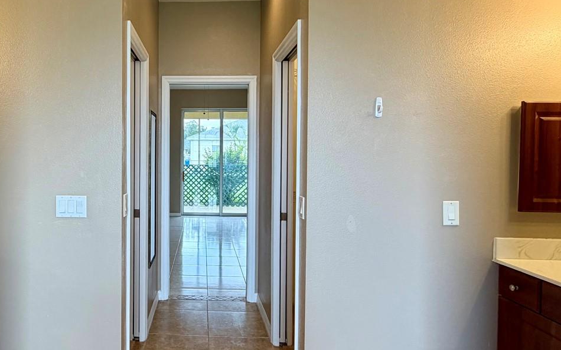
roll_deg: +0.1
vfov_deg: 49.2
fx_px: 382
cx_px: 184
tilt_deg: -1.0
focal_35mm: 25
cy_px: 158
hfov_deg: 70.3
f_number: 2.2
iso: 125
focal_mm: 2.22
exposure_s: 1/120
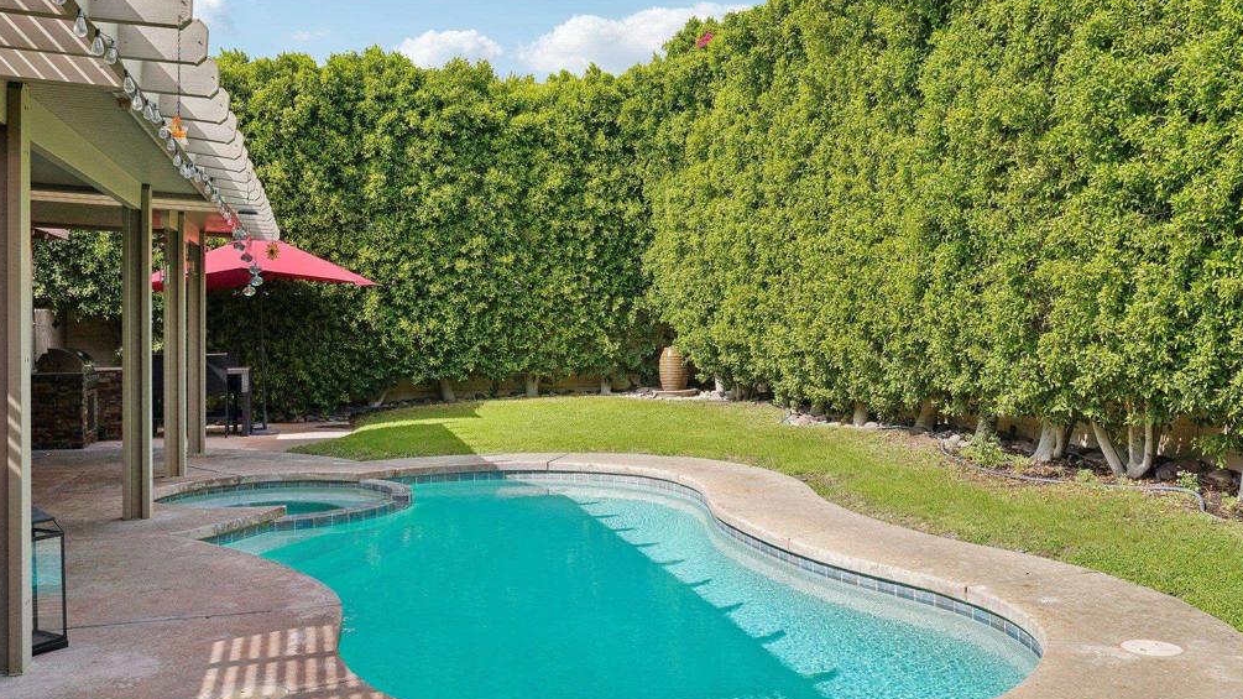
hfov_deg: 61.0
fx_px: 1055
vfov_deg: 36.6
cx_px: 627
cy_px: 327
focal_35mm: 32
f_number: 8
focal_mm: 30
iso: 100
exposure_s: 1/160
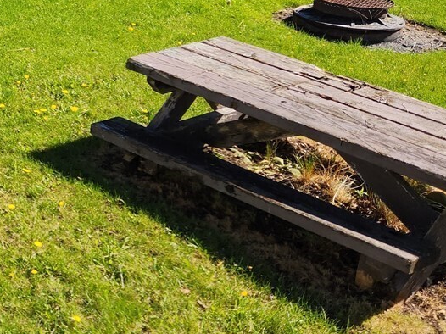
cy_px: 39
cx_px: -115
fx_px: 901
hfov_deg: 24.6
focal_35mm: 70
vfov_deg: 20.6
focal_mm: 5.4
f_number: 1.8
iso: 20
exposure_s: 1/1126
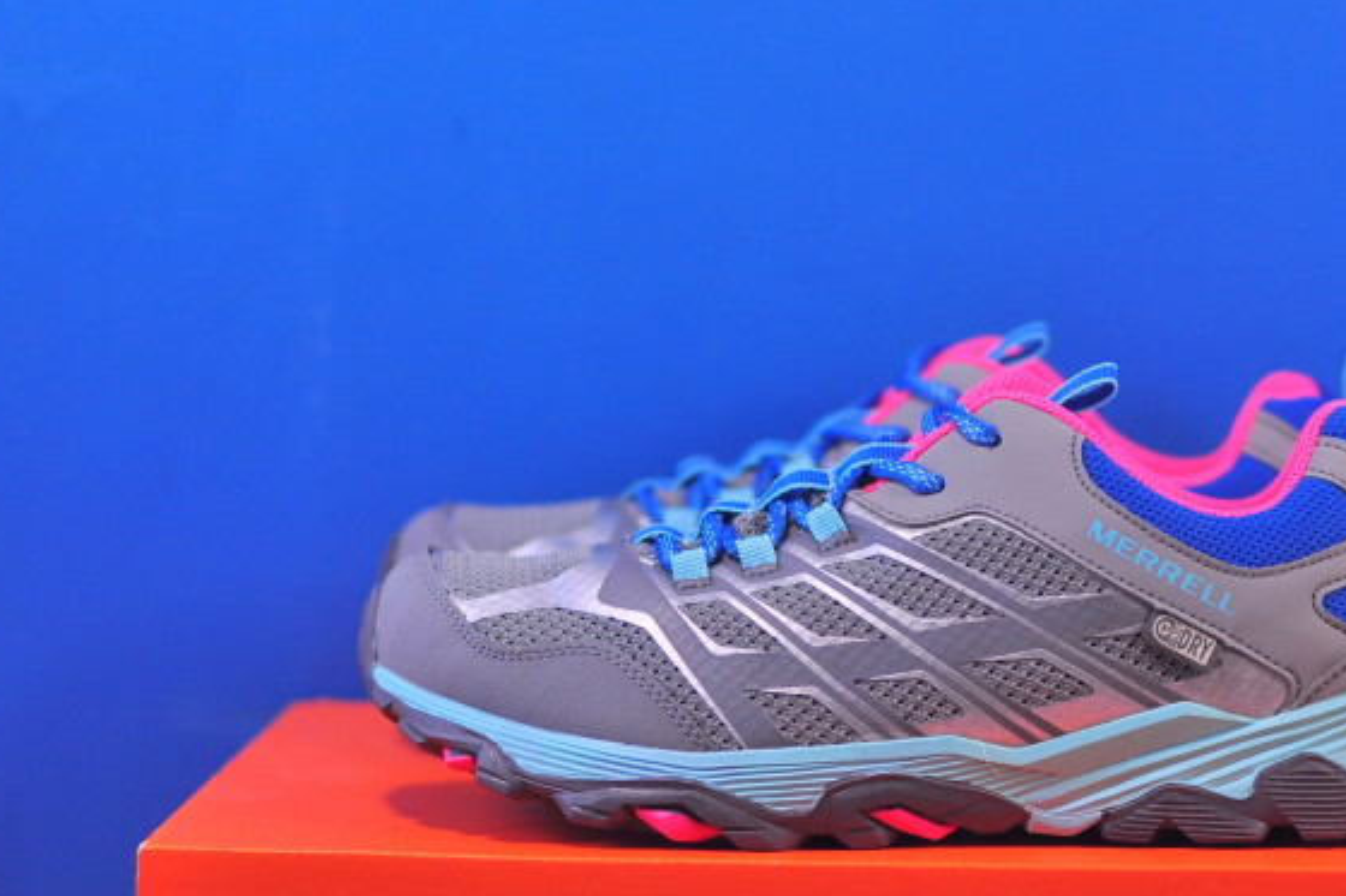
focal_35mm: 107
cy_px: 342
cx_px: 928
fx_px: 3999
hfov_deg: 19.0
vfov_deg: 12.8
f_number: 2.5
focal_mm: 50
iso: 250
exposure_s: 1/320
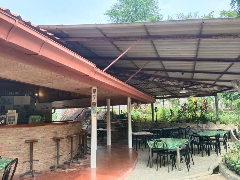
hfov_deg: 69.4
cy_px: 90
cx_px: 120
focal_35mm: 25
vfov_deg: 54.9
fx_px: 173
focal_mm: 4.84
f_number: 1.79
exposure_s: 1/100
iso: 229
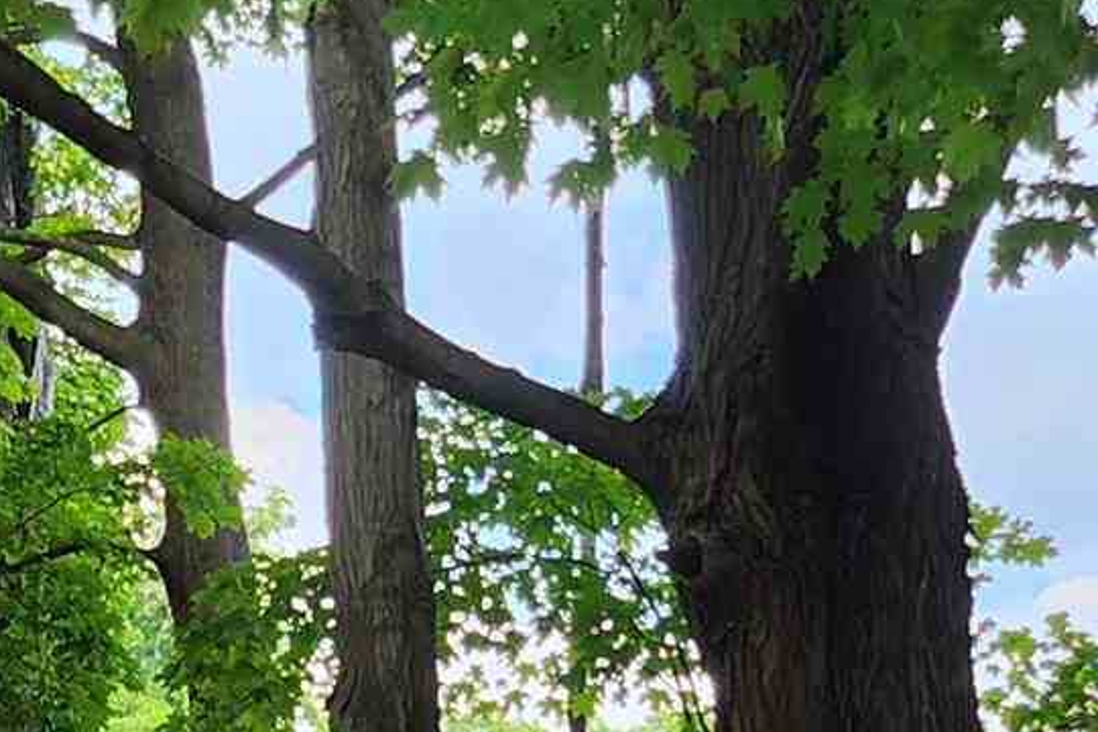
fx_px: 4331
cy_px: 1124
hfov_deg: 13.6
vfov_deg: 9.4
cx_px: -561
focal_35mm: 142
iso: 50
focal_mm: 5
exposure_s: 1/439
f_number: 1.8
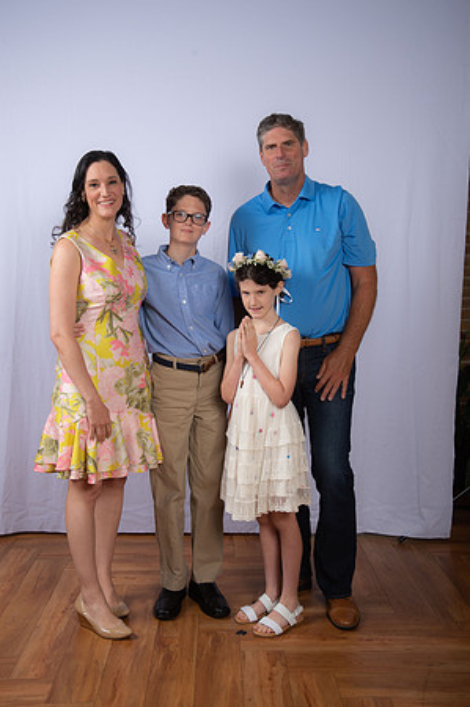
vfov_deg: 46.4
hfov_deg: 31.8
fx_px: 824
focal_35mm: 42
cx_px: 235
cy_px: 354
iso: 250
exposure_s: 1/160
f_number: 8
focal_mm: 42
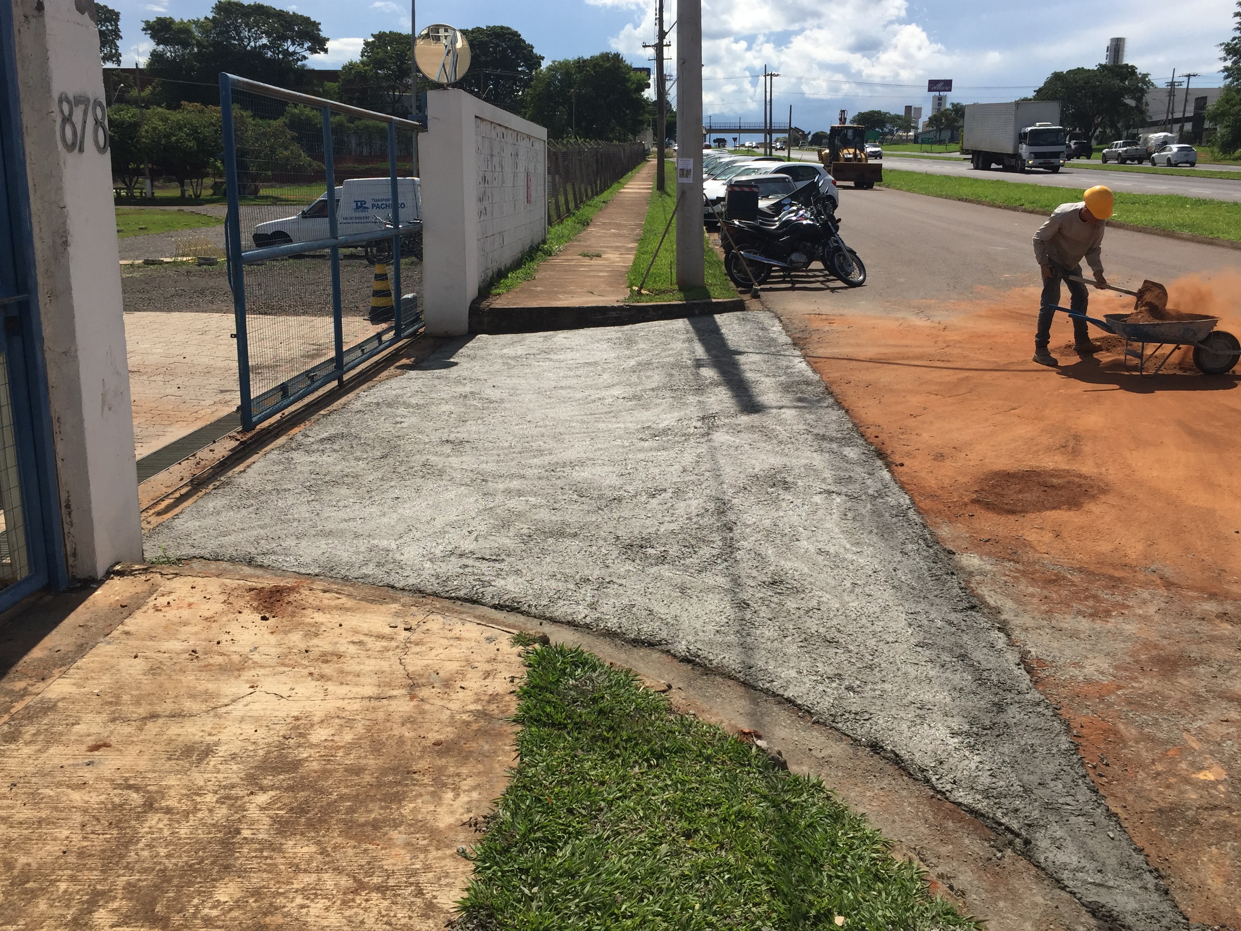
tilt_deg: -11.8
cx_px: 626
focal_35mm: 31
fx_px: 1111
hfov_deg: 58.3
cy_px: 442
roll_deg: -2.2
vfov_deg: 45.4
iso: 32
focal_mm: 4.15
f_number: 2.2
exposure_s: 1/3300
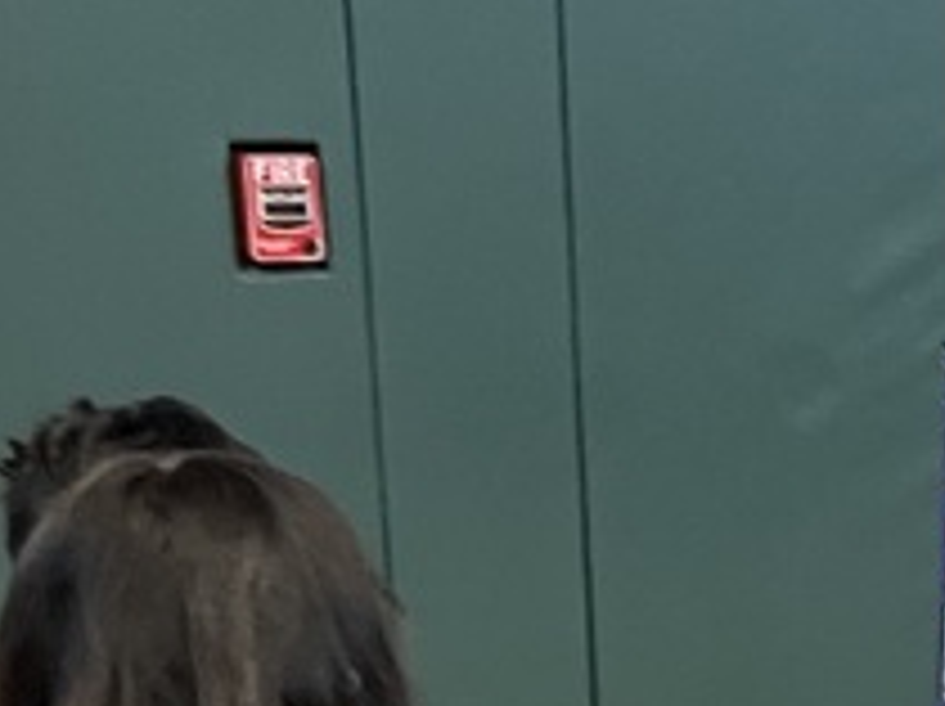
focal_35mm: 127
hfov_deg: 14.7
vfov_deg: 10.8
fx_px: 3463
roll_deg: -0.4
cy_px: 1345
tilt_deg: -22.0
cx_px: 1292
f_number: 1.6
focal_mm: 5.1
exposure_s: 1/60
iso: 320
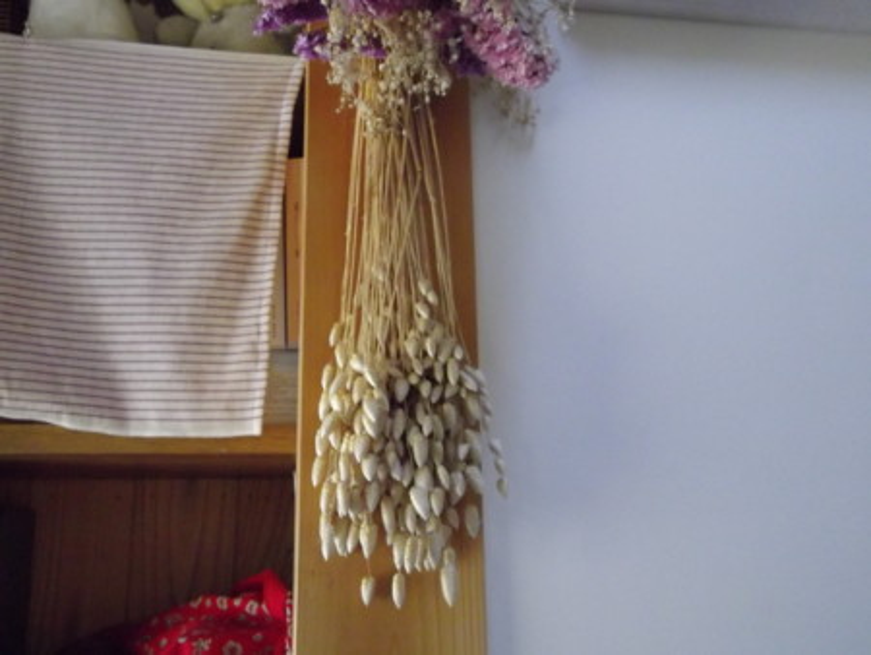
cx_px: 436
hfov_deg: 56.8
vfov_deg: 44.2
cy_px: 328
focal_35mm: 32
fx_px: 806
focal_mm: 5.8
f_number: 3.5
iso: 800
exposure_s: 1/50
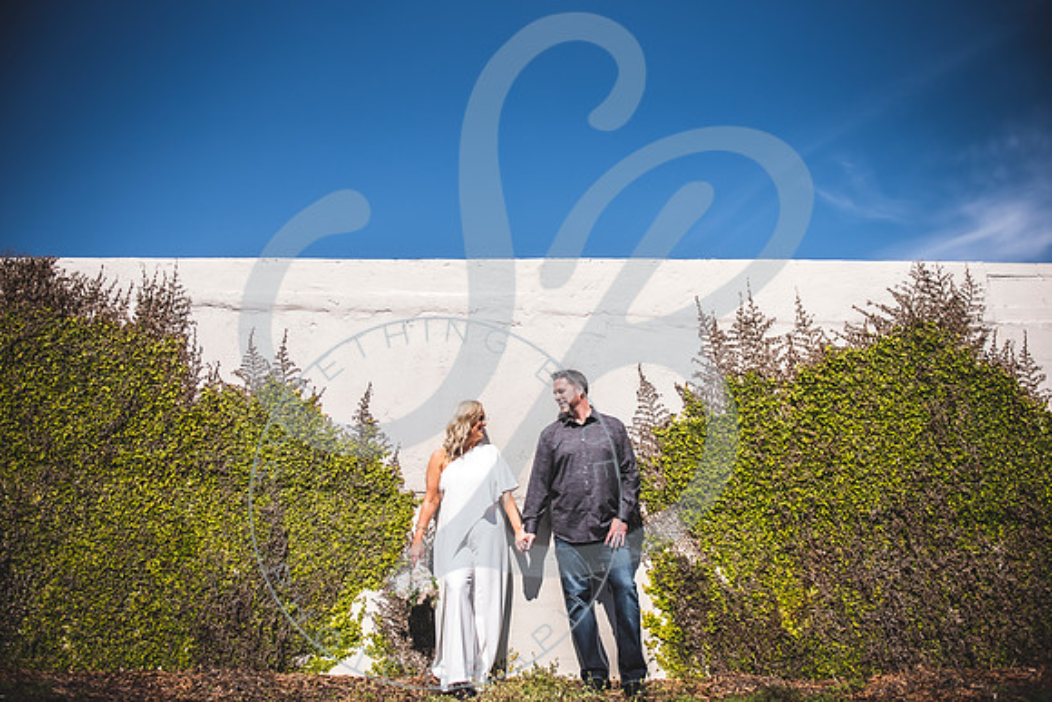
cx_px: 523
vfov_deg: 52.7
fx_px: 708
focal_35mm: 24
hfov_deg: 73.2
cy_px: 351
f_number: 2.8
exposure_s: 1/4000
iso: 100
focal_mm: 24
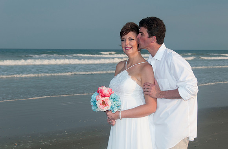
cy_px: 72
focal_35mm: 65
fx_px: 409
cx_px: 117
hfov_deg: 31.1
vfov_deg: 20.6
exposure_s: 1/250
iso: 100
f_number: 7.1
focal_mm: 42
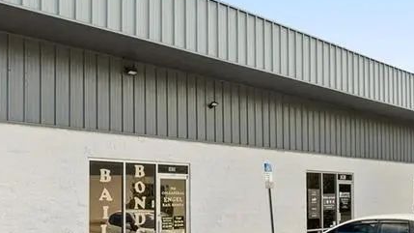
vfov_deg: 28.8
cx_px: 269
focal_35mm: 41
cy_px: 116
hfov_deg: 48.5
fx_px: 453
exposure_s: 1/400
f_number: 7.1
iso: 800
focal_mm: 16.5
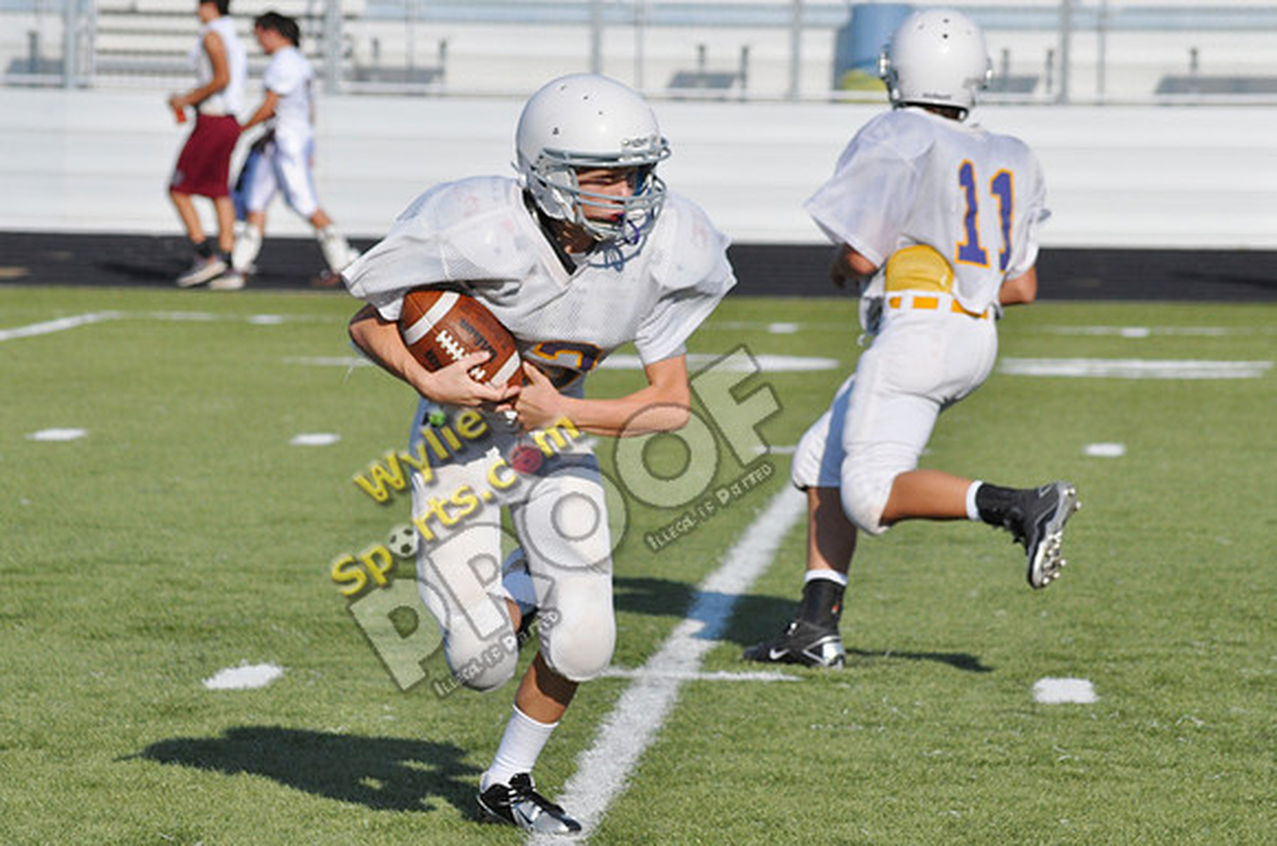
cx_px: 638
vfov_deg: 6.3
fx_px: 7698
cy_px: 423
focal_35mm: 218
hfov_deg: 9.5
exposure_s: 1/1600
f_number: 7.1
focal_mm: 145
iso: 400
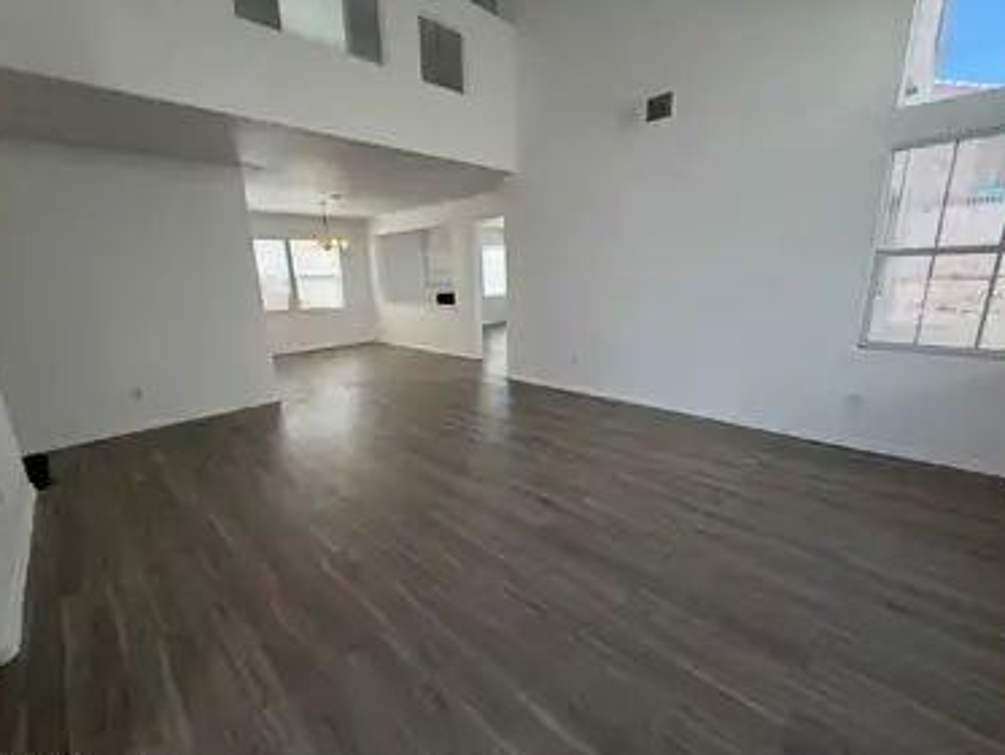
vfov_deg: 81.8
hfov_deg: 98.2
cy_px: 380
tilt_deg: -12.7
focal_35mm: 15
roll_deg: +2.4
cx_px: 504
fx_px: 436
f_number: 2.2
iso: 80
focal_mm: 2.22
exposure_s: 1/120
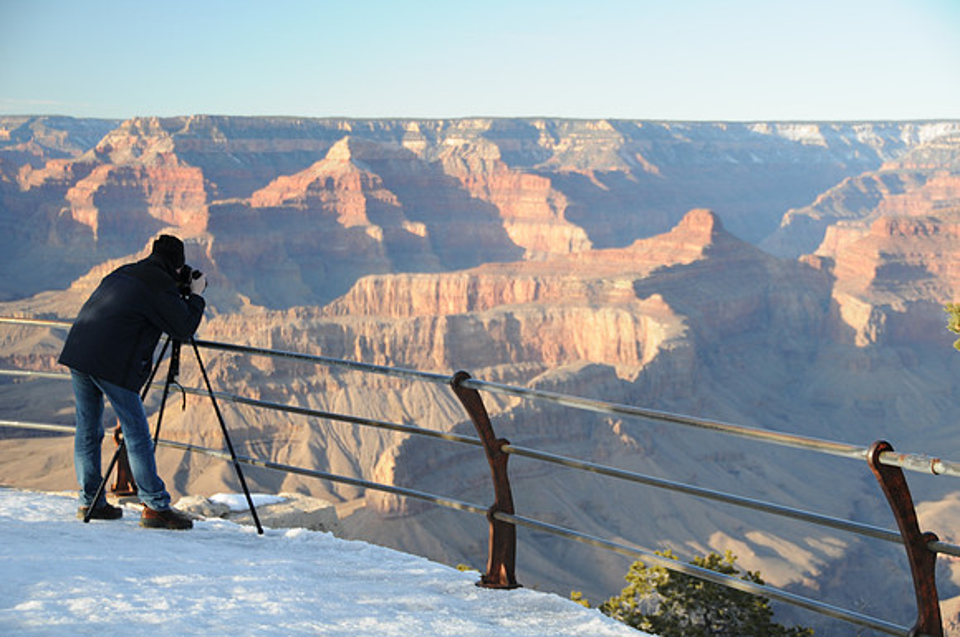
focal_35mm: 69
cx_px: 480
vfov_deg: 19.7
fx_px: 1837
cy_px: 318
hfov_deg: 29.3
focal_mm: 46
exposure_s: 1/100
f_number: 5
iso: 200
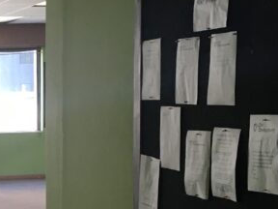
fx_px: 827
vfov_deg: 14.2
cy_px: 194
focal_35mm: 103
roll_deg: +1.4
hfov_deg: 18.0
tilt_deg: -7.1
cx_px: -69
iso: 40
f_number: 2.2
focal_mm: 4.15
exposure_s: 1/33
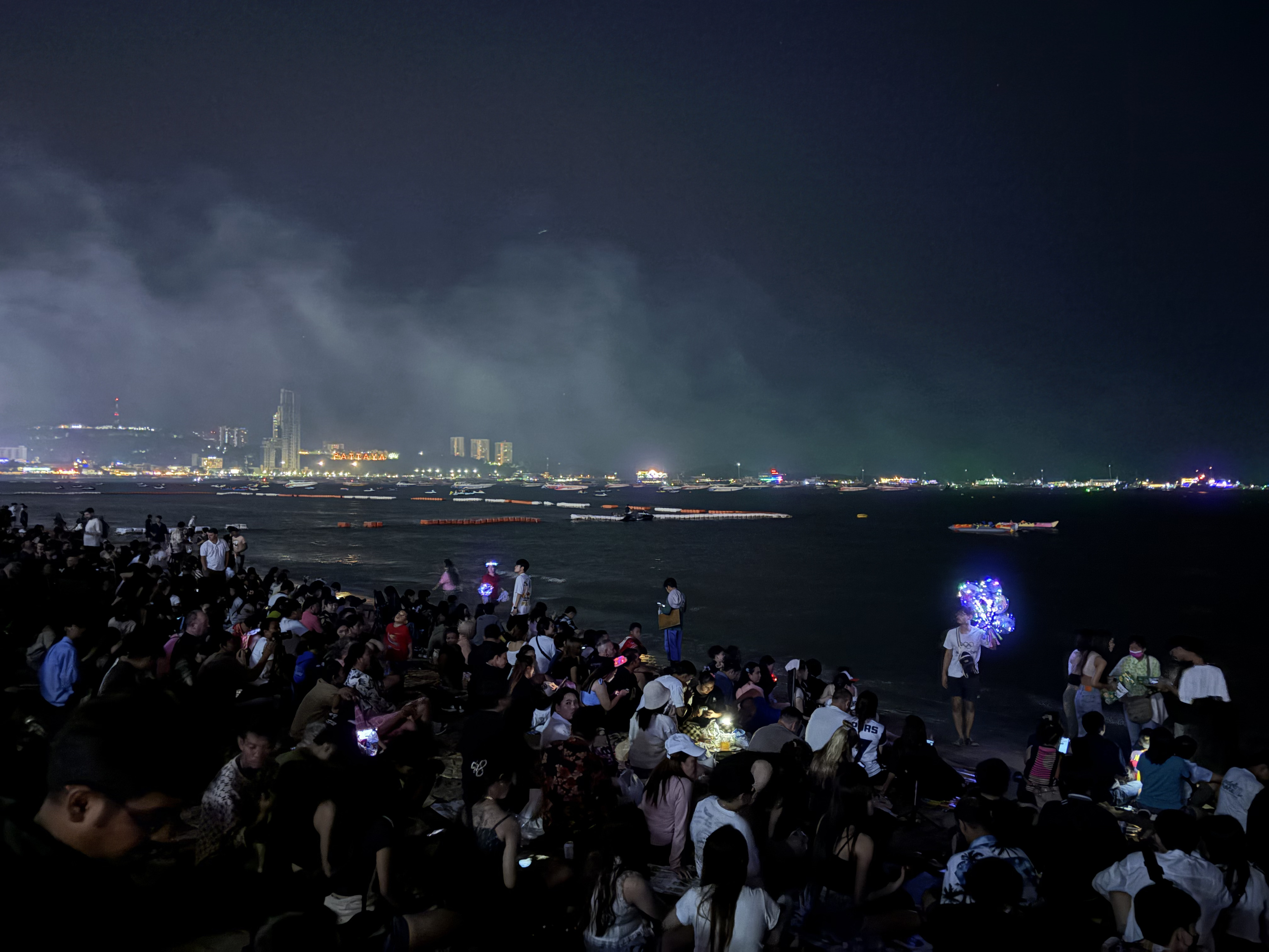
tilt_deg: +0.5
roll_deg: -0.7
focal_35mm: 26
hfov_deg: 67.3
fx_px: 953
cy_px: 476
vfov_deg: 53.1
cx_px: 634
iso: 4000
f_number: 1.6
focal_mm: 5.96
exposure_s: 1/9
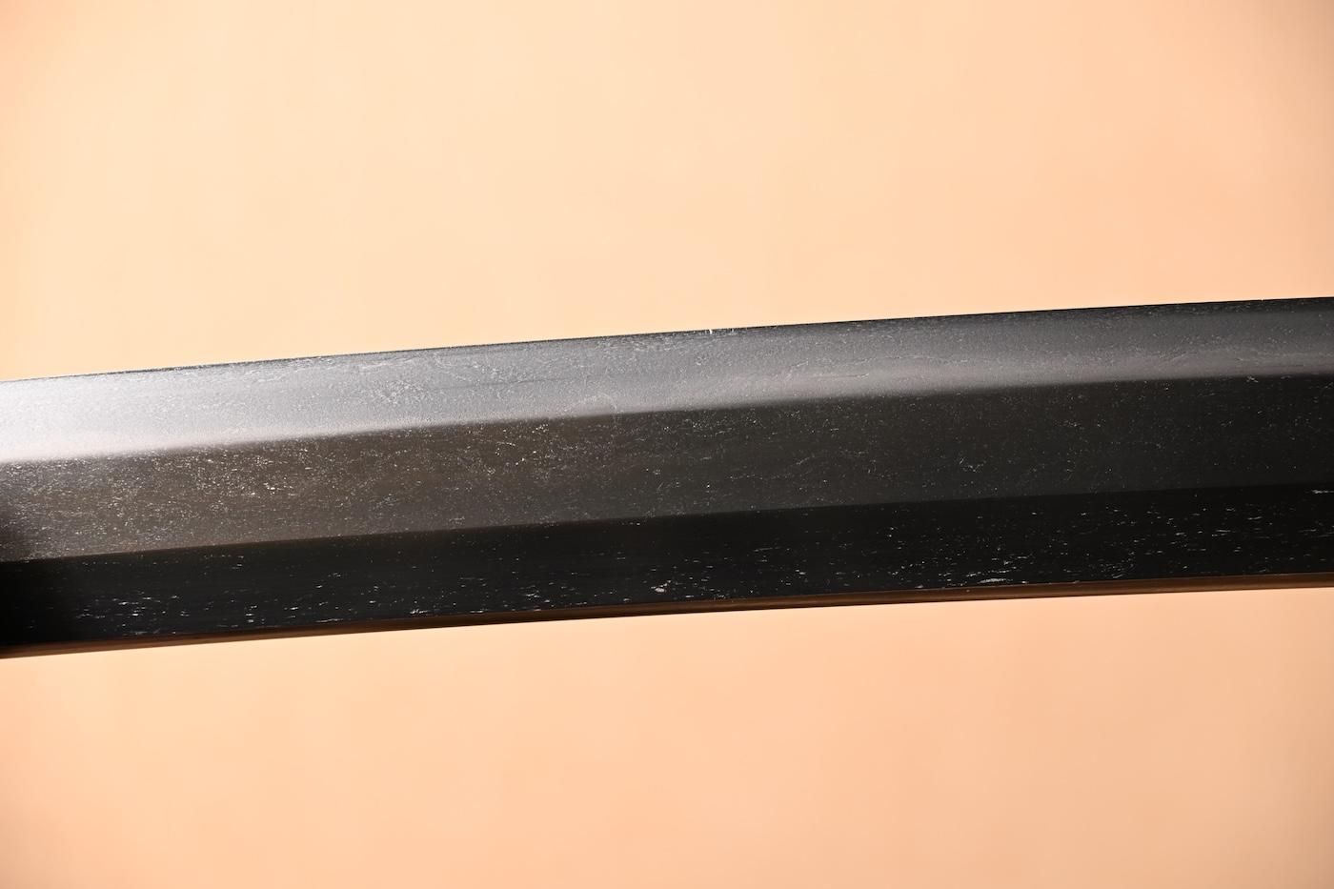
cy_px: 444
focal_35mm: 116
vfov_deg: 11.9
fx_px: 4279
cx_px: 667
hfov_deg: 17.7
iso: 100
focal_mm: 77
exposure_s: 1/2
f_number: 5.3
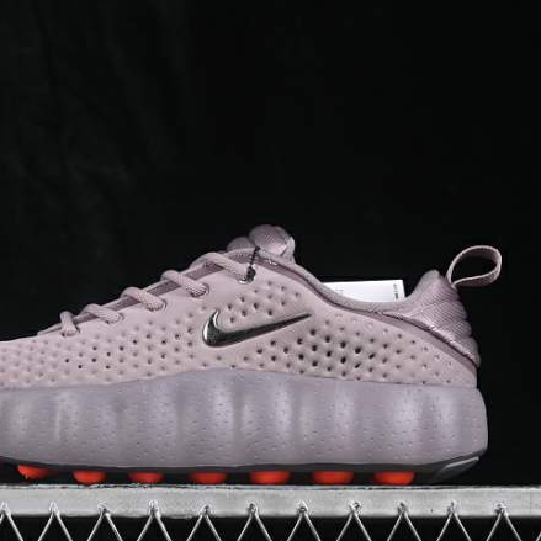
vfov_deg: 16.4
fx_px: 1874
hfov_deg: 16.4
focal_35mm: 106
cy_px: 297
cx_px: 192
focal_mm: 50
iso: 160
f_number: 7.1
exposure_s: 1/80
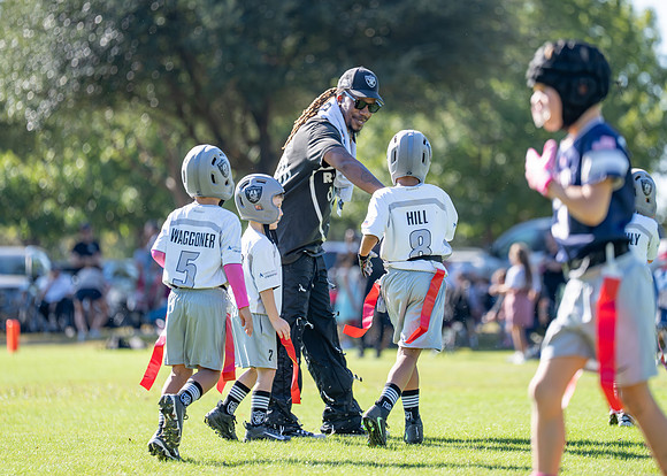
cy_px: 192
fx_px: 4189
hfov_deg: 9.1
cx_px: 371
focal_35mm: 221
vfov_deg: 6.5
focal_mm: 175
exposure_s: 1/2000
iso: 250
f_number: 2.8
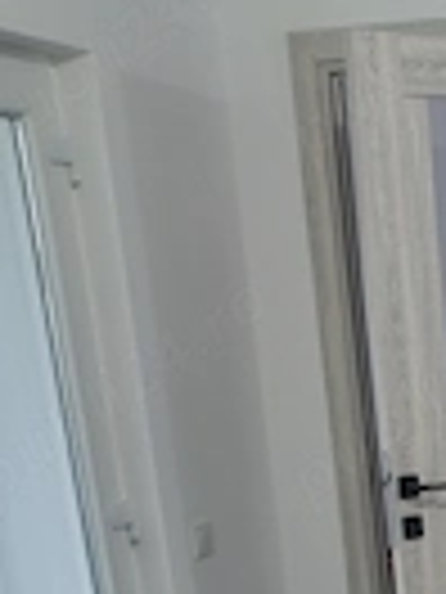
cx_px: 595
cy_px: 810
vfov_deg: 22.4
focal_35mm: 76
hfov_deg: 18.0
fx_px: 1306
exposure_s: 1/50.1
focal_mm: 4.71
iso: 1686
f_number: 1.7
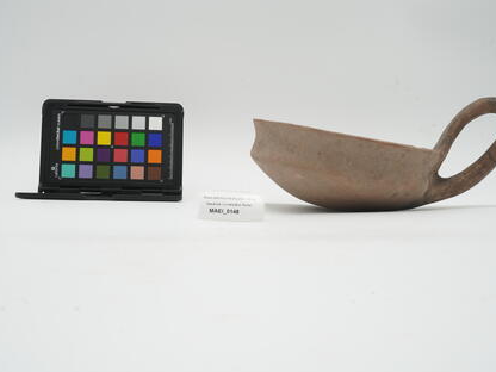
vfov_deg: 34.7
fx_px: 595
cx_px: 241
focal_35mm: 42
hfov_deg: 45.2
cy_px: 190
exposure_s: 1/10
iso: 100
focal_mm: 25
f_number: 16
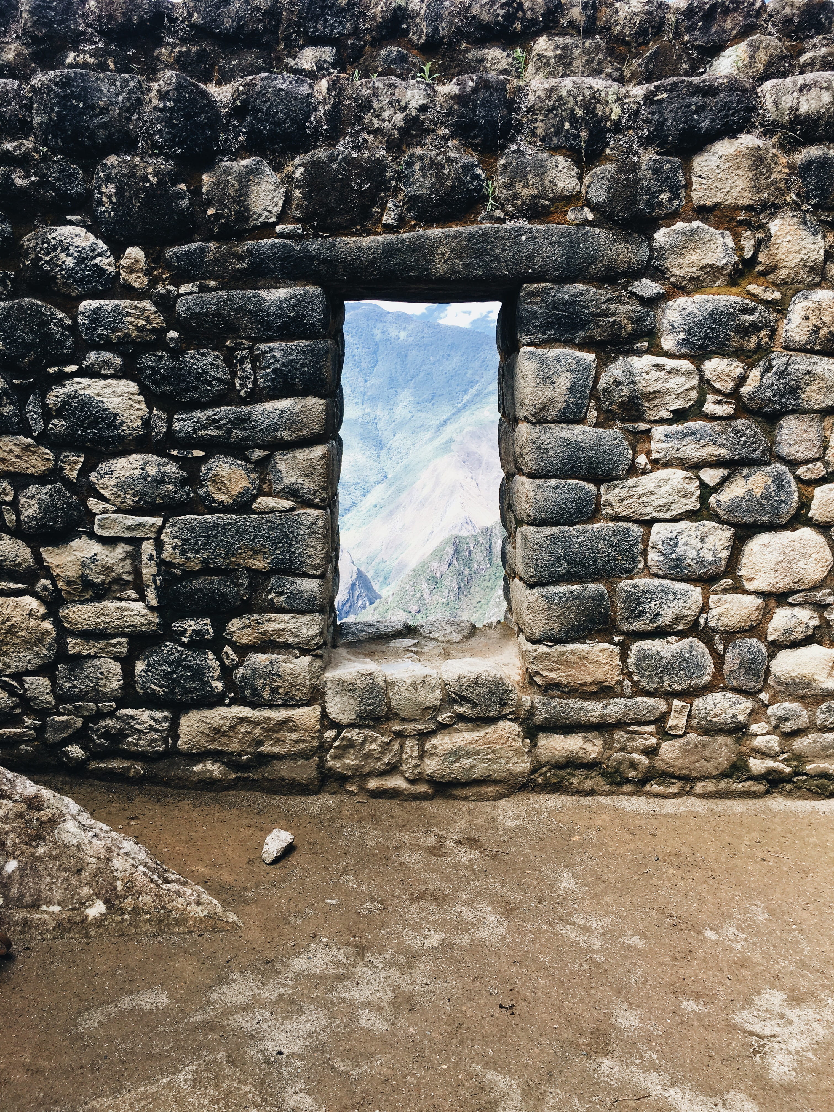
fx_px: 932
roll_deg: -0.4
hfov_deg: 48.2
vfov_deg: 61.7
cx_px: 417
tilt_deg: -11.6
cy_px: 556
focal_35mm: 29
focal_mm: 4.15
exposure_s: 1/351
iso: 25
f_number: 2.2
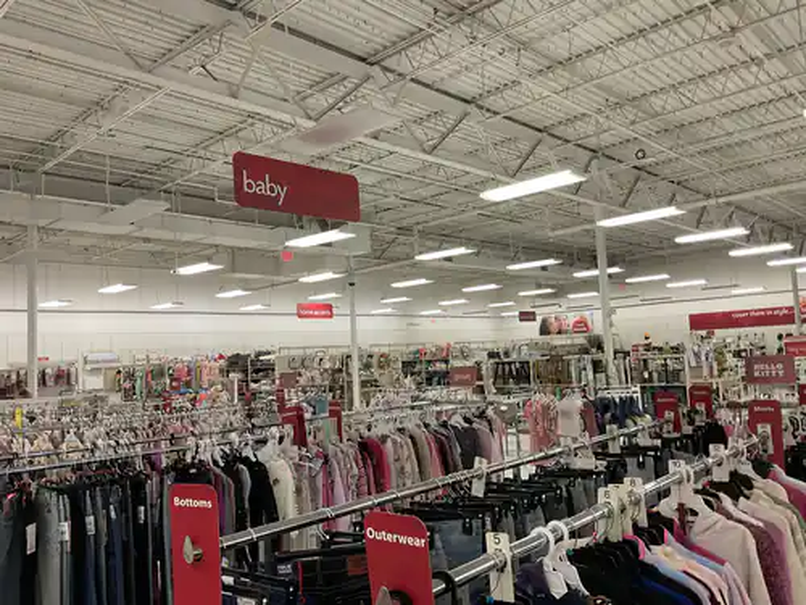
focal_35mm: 29
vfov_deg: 48.2
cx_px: 403
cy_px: 302
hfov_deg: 61.7
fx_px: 675
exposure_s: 1/60
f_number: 1.8
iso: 50
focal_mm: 3
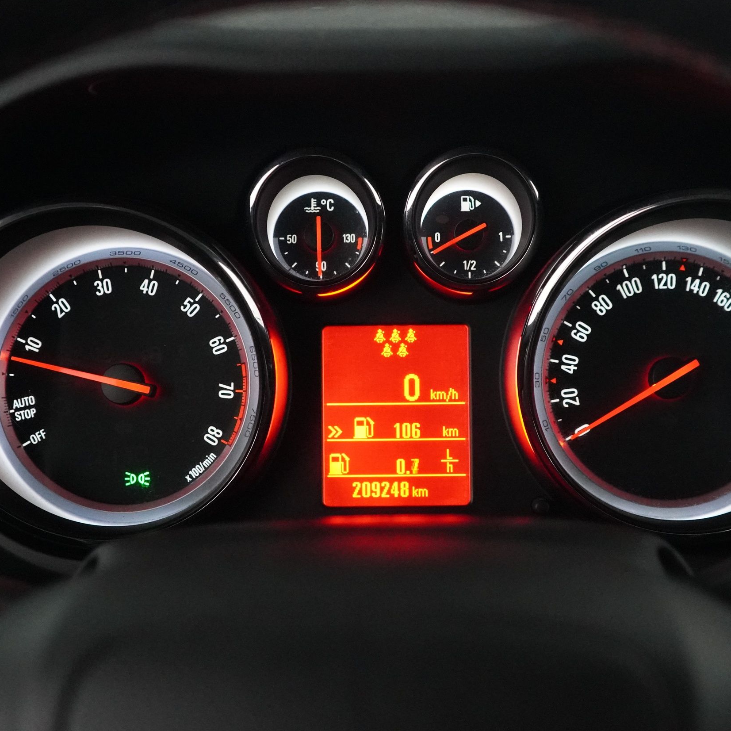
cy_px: 364
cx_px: 387
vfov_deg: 31.6
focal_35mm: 54
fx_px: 1290
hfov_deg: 31.6
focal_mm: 28
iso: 6400
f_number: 3.5
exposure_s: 1/50
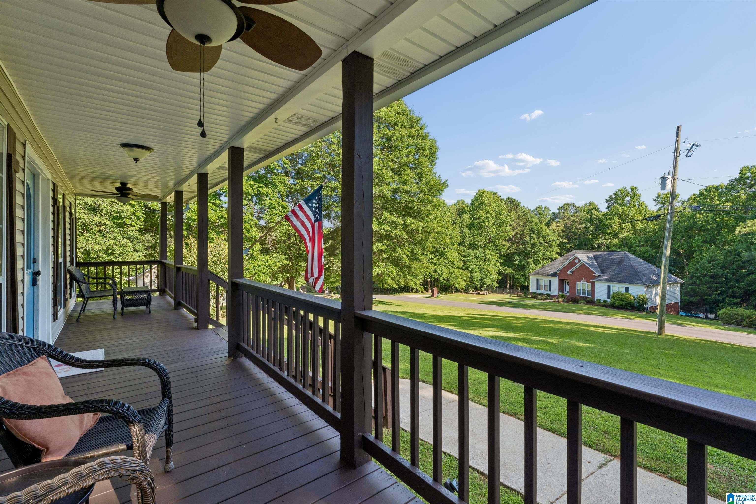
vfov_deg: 73.7
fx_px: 336
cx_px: 378
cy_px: 252
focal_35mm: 16
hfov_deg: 96.7
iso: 400
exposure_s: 1/100
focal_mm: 16
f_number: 13
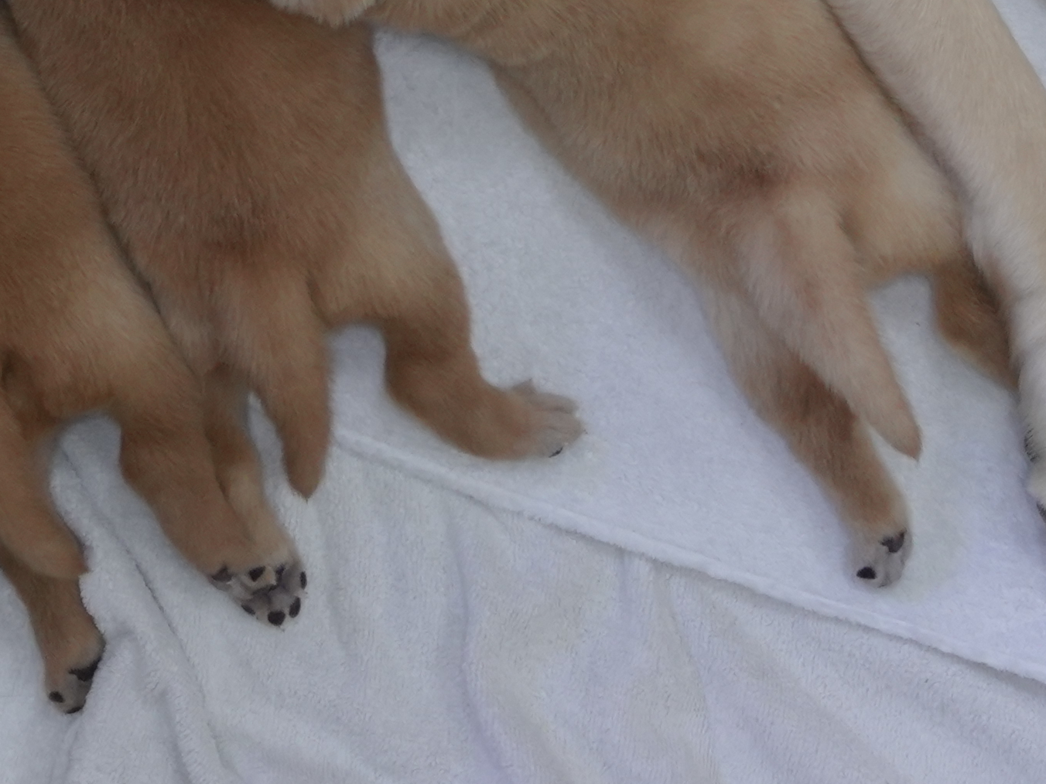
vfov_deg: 9.9
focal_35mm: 144
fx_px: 4351
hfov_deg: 13.6
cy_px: -520
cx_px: 231
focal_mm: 14.3
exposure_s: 1/125
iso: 640
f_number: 3.2
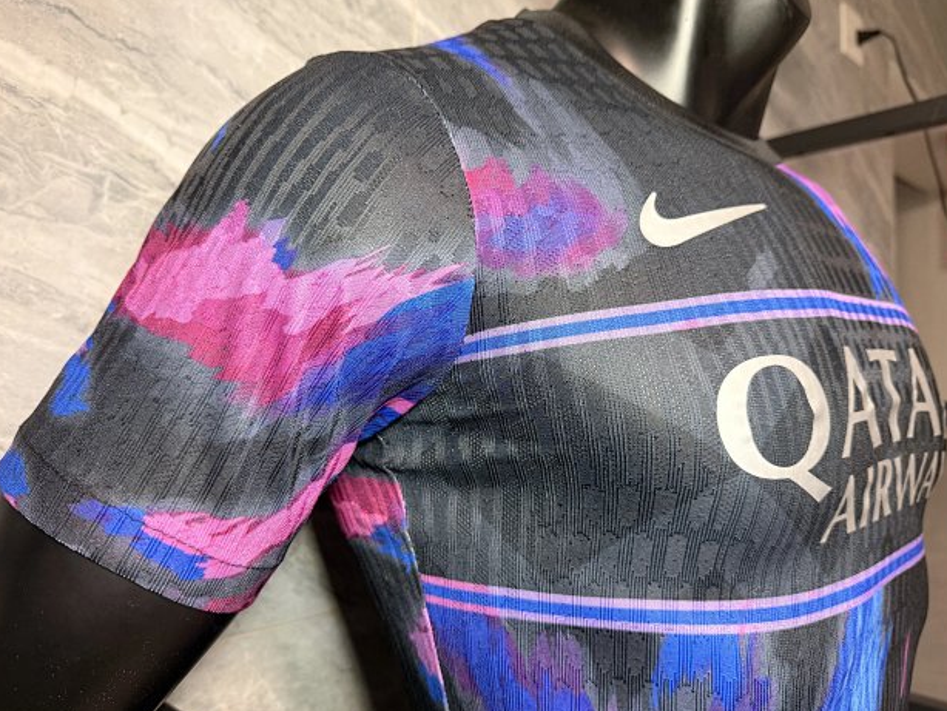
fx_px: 684
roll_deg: +0.6
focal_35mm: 25
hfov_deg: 69.4
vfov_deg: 54.9
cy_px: 361
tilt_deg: +1.7
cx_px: 475
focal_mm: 6.76
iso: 250
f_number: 1.78
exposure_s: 1/60
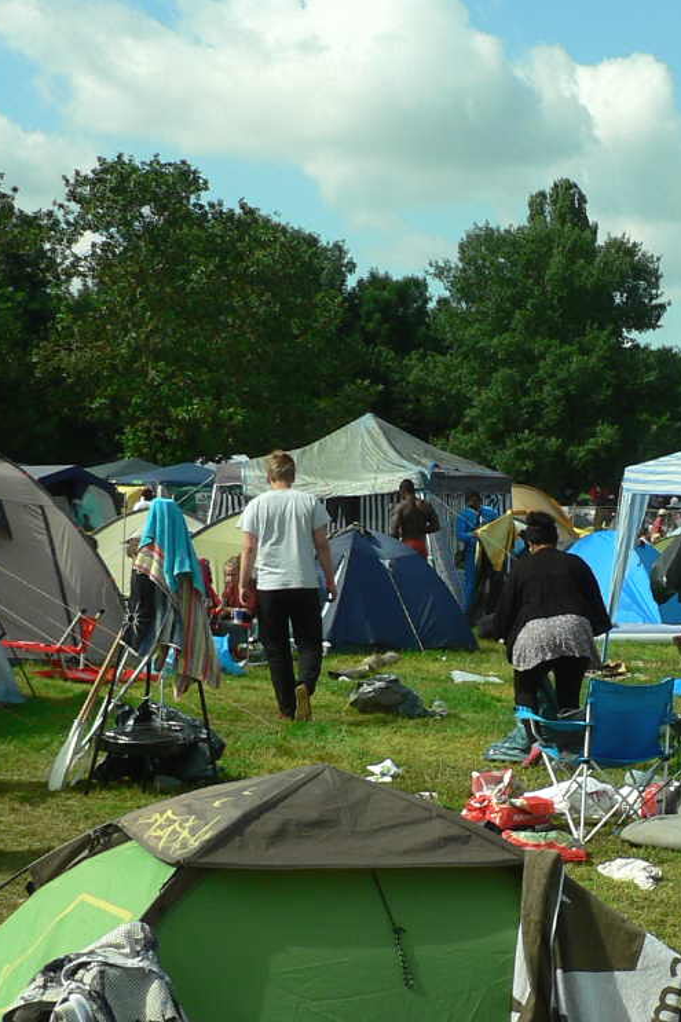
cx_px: 673
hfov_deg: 26.2
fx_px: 1391
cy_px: 514
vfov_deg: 40.4
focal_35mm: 49
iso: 64
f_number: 4.5
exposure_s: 1/400
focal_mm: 6
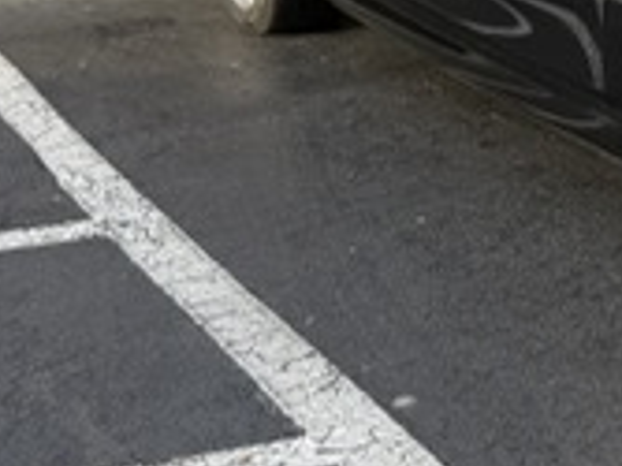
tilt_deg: -13.5
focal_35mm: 92
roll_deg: +6.0
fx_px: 1652
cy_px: 34
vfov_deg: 15.8
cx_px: 1013
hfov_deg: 18.2
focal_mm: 6.76
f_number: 1.78
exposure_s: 1/571
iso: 100
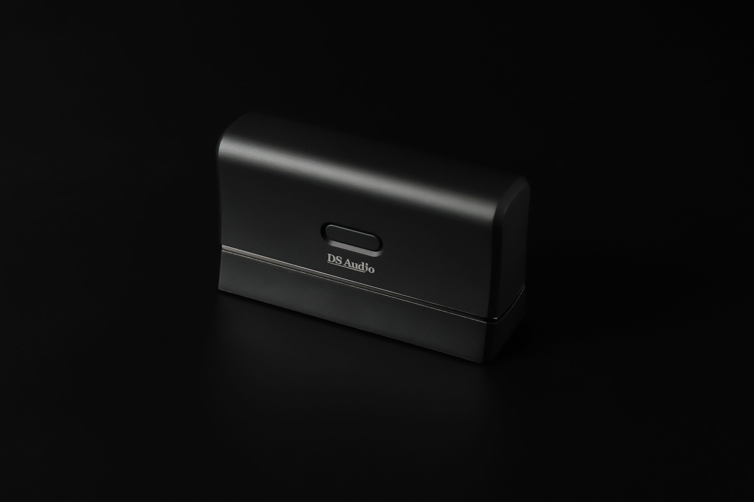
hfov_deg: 23.9
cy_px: 251
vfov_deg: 16.1
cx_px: 377
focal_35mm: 85
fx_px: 1780
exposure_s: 1/250
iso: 1600
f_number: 3.7
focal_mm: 56
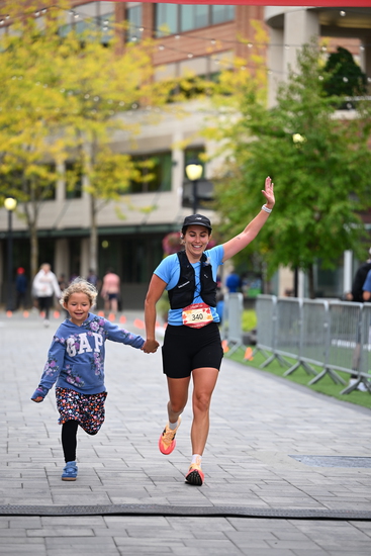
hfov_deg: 11.0
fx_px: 1931
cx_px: 186
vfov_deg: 16.4
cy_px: 278
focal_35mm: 125
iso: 640
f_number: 2.8
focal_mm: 125
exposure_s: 1/2000
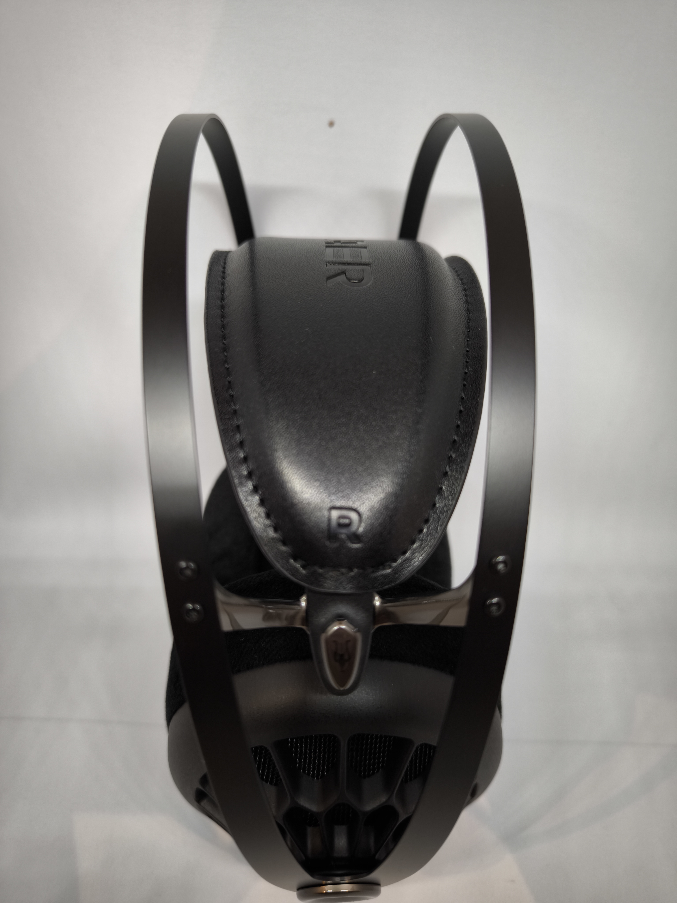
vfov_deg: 71.6
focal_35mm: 24
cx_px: 338
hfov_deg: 56.8
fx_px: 626
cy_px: 452
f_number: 1.9
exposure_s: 1/157
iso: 400
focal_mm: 6.92
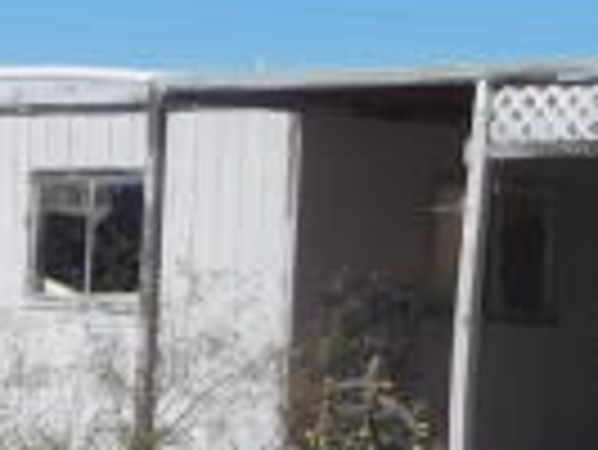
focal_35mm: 192
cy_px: 518
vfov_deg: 7.7
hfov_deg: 9.4
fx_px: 3320
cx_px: -701
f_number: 7.8
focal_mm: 7.1
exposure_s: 1/640
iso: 125
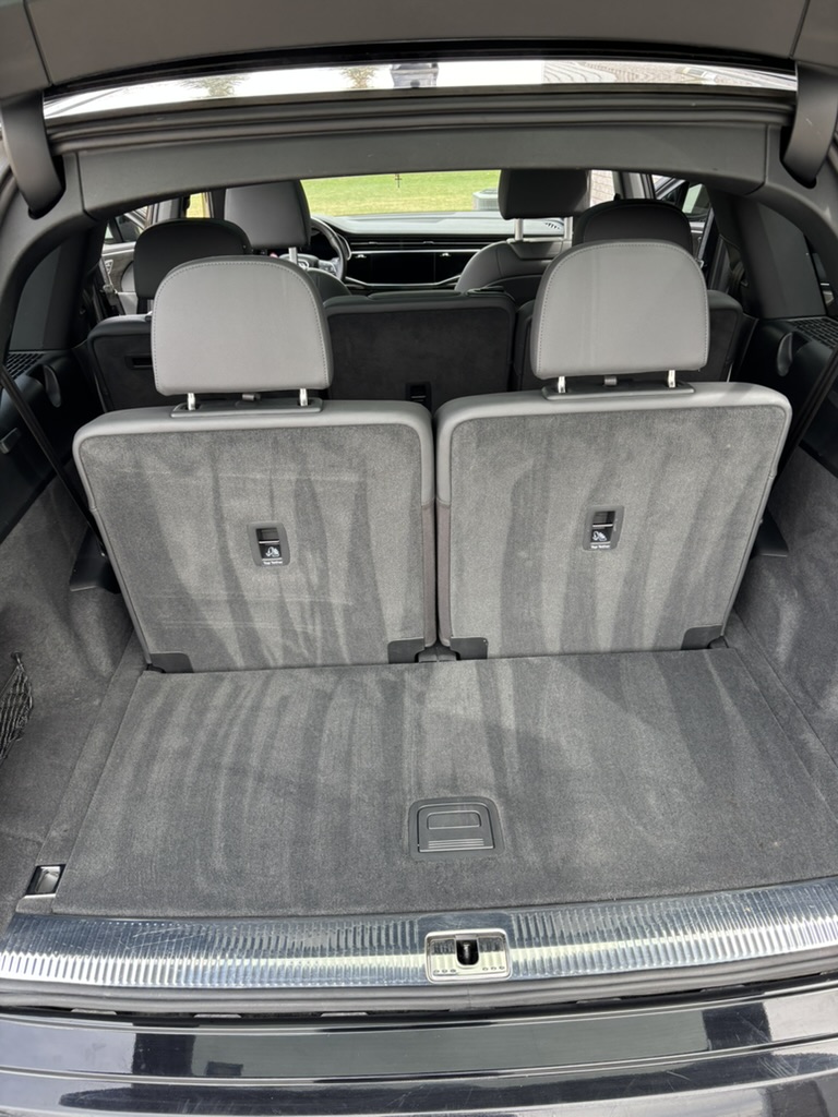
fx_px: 839
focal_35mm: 26
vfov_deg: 67.3
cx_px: 419
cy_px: 558
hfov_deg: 53.1
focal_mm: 5.96
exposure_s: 1/156
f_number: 1.6
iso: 64
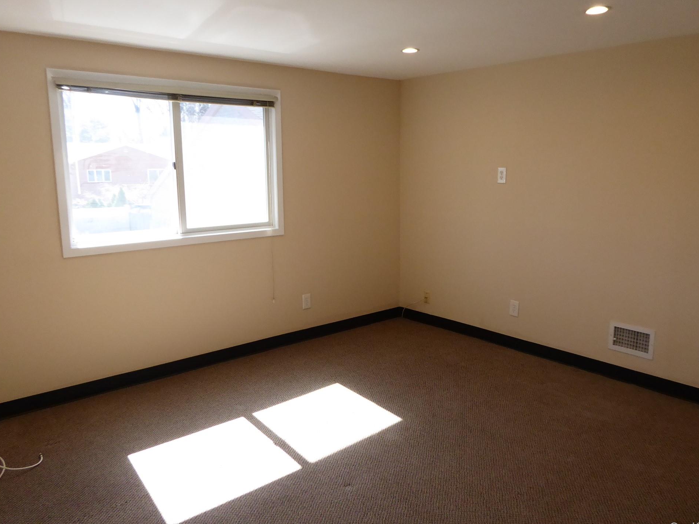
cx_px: 367
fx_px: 545
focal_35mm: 27
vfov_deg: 51.3
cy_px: 253
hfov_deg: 65.3
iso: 400
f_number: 3.3
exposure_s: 1/250
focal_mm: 4.3
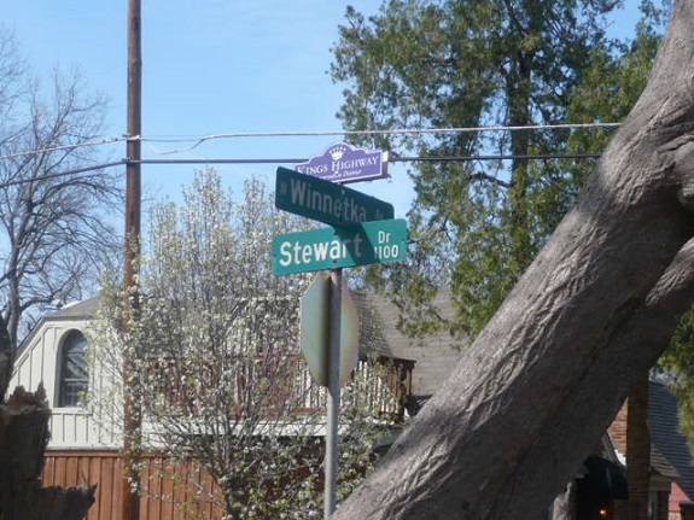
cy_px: 260
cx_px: 347
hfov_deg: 22.5
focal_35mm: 87
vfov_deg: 17.0
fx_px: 1744
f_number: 4.1
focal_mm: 9.5
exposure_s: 1/500
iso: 100
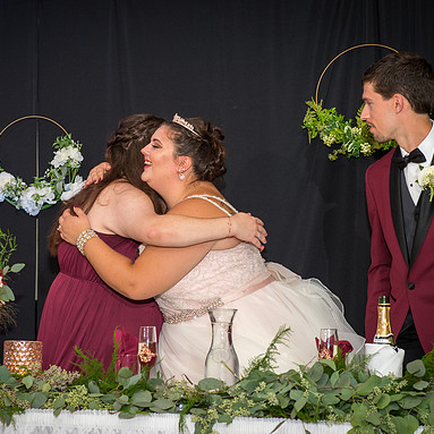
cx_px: 182
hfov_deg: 19.3
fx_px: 1277
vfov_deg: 19.3
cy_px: 218
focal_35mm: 90
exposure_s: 1/60
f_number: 4.8
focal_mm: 70
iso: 800
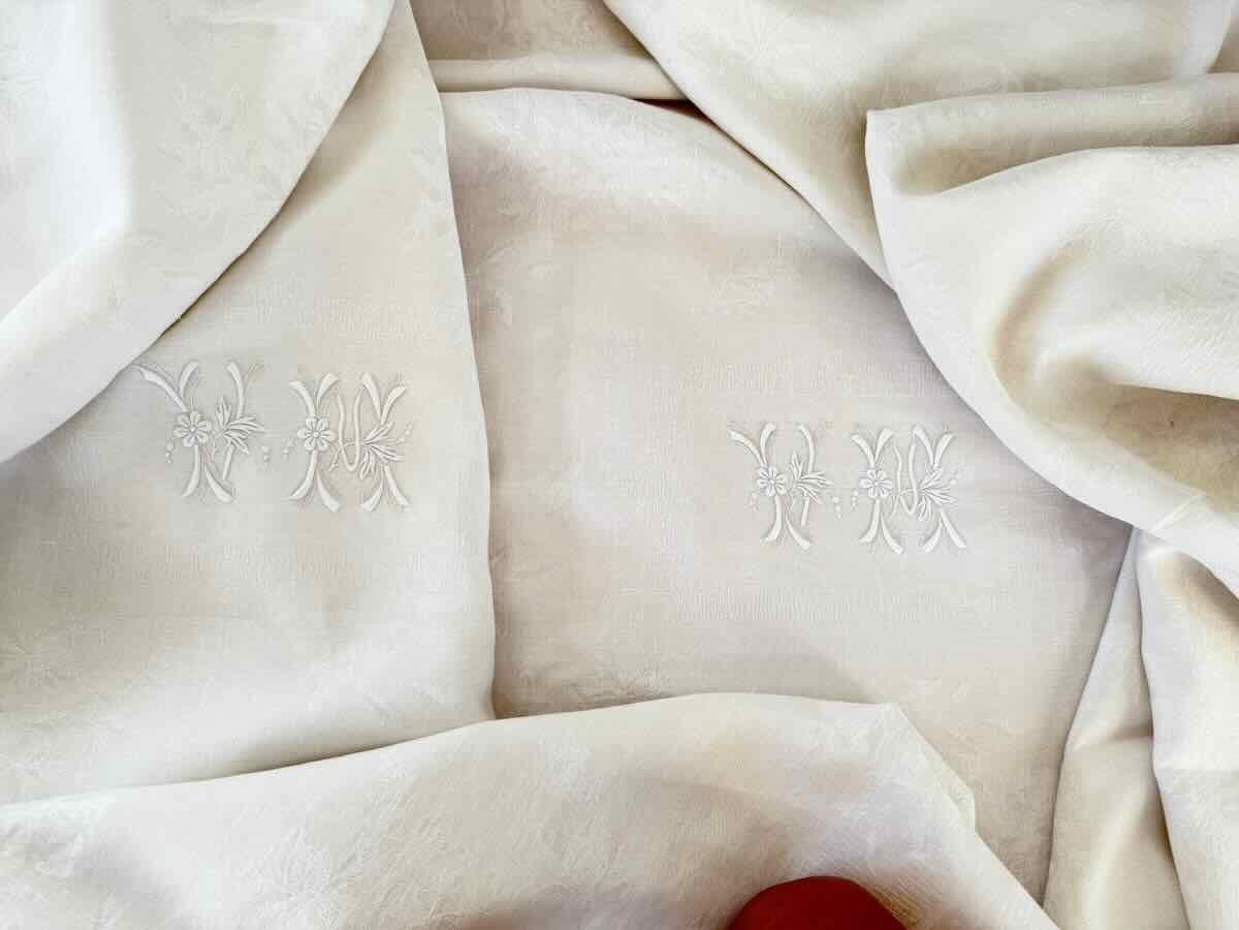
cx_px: 620
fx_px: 859
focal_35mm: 24
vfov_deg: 56.8
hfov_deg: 71.6
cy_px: 465
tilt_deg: -78.9
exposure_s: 1/269
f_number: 1.78
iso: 80
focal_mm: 6.76
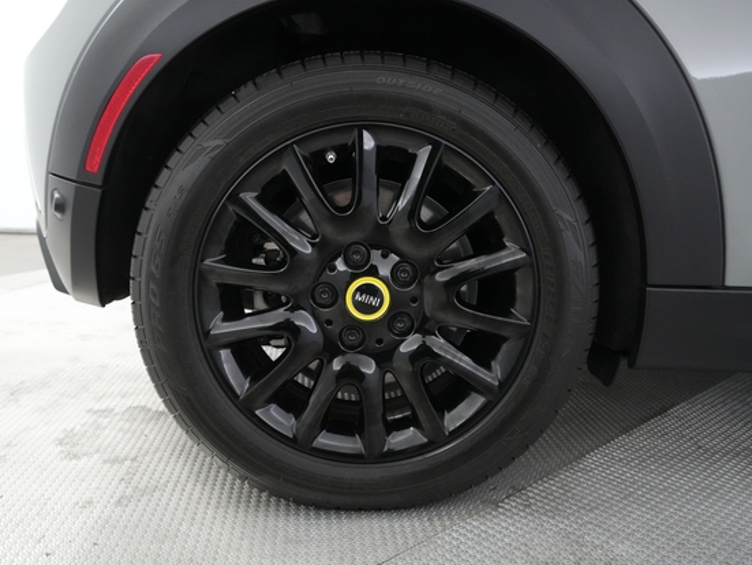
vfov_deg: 48.3
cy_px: 289
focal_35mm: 29
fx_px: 630
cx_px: 385
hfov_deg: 61.6
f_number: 4.5
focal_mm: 26
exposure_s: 1/125
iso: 8000
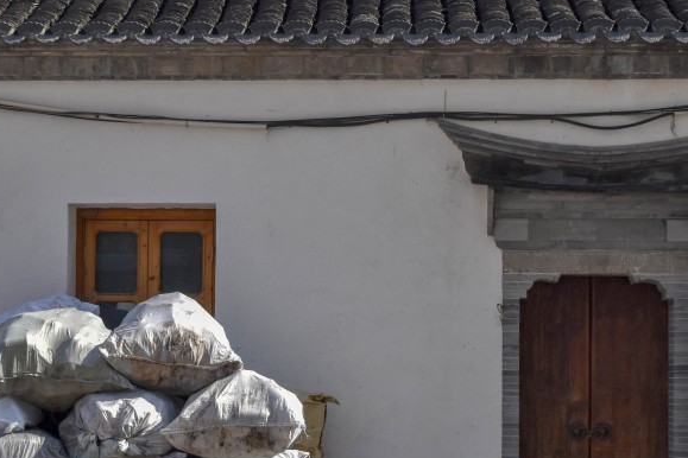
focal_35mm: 98
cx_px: 265
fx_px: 1871
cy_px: 275
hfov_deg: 20.8
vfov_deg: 14.0
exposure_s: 1/1500
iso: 400
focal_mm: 35
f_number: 6.7
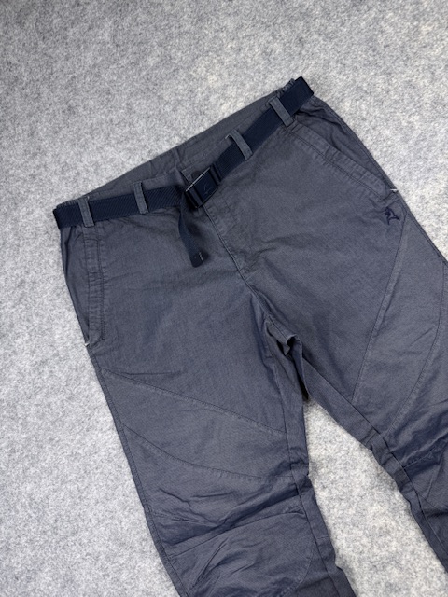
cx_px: 224
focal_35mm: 24
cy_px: 298
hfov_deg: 56.8
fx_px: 414
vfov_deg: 71.6
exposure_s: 1/100
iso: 64
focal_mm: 6.76
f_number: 1.78
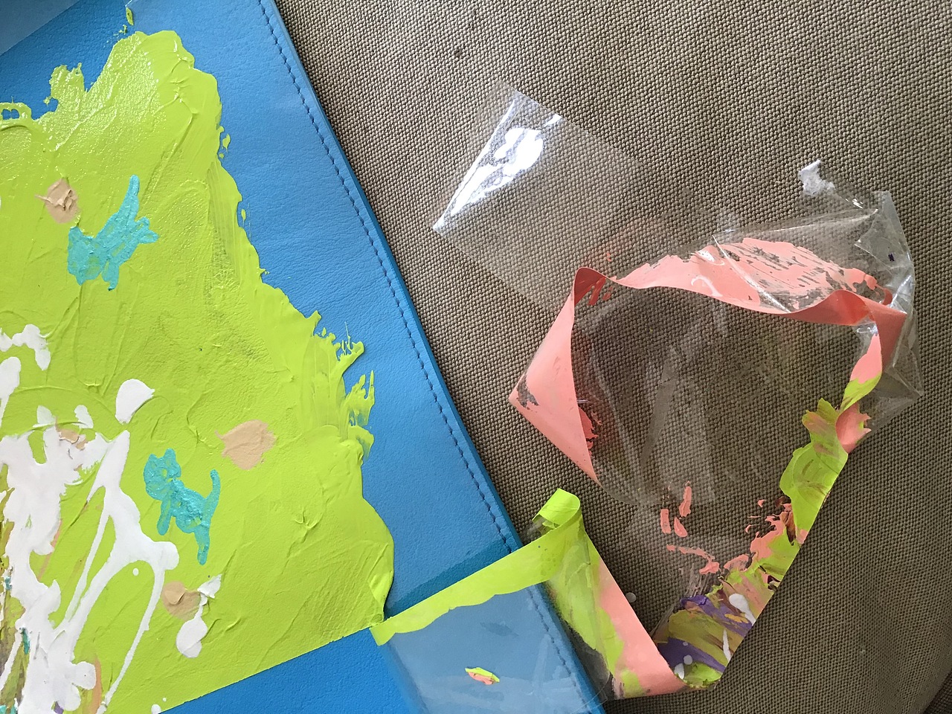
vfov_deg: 45.4
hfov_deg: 58.4
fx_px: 853
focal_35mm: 31
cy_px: 357
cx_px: 476
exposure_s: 1/33
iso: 25
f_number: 2.4
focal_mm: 3.3
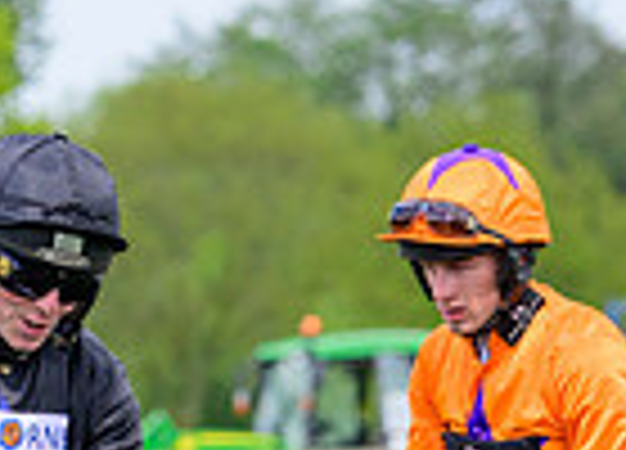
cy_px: 825
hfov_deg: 2.3
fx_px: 15381
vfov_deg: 1.7
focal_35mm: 863
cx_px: -117
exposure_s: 1/1600
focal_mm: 180
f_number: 6.3
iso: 1000
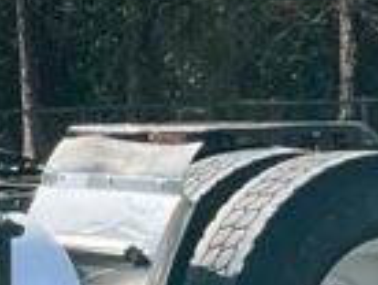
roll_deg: -0.7
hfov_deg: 8.5
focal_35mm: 215
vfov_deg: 6.9
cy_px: 132
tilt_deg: -0.6
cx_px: -493
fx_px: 2352
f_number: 1.8
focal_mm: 3
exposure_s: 1/997
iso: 16
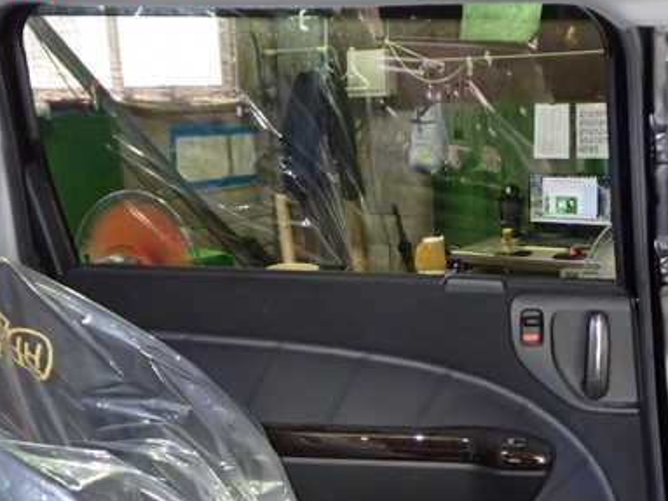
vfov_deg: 30.6
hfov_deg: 40.3
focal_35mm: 47
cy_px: 342
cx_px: 396
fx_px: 907
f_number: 2.3
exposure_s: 1/30
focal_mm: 5.4
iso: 640
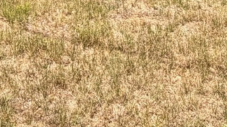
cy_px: -105
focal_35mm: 69
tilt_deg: -6.8
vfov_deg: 15.0
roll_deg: +0.5
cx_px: 87
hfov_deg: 30.5
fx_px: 415
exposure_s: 1/770
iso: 25
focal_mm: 2.22
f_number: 2.2
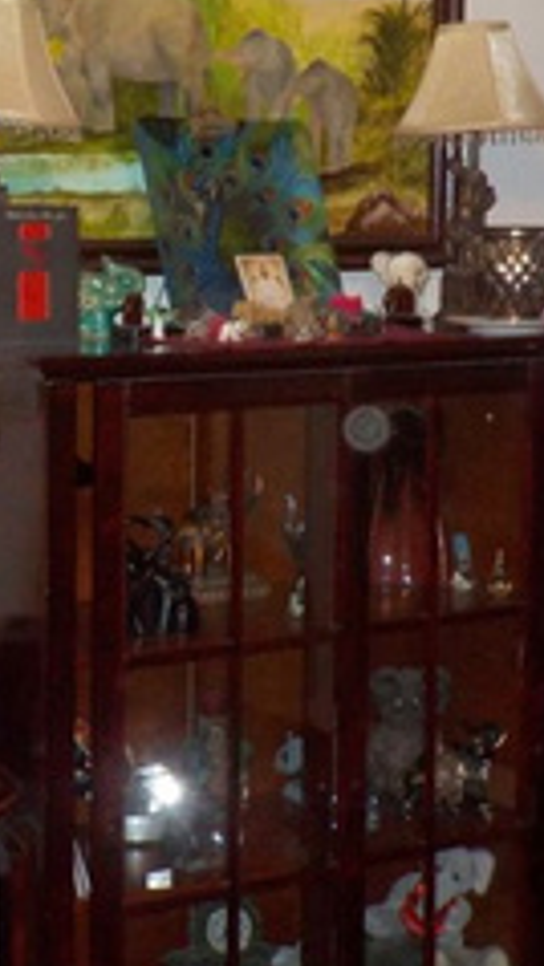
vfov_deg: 24.1
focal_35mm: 88
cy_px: 337
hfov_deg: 13.7
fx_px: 2255
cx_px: 207
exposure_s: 1/30
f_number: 3.3
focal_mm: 4.1
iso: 200
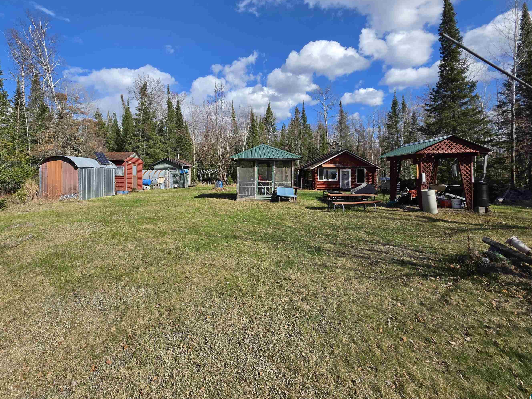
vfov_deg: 81.4
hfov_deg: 97.6
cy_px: 174
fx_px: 231
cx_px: 231
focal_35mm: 15
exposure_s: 1/1785
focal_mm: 2.2
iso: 32
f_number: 1.9
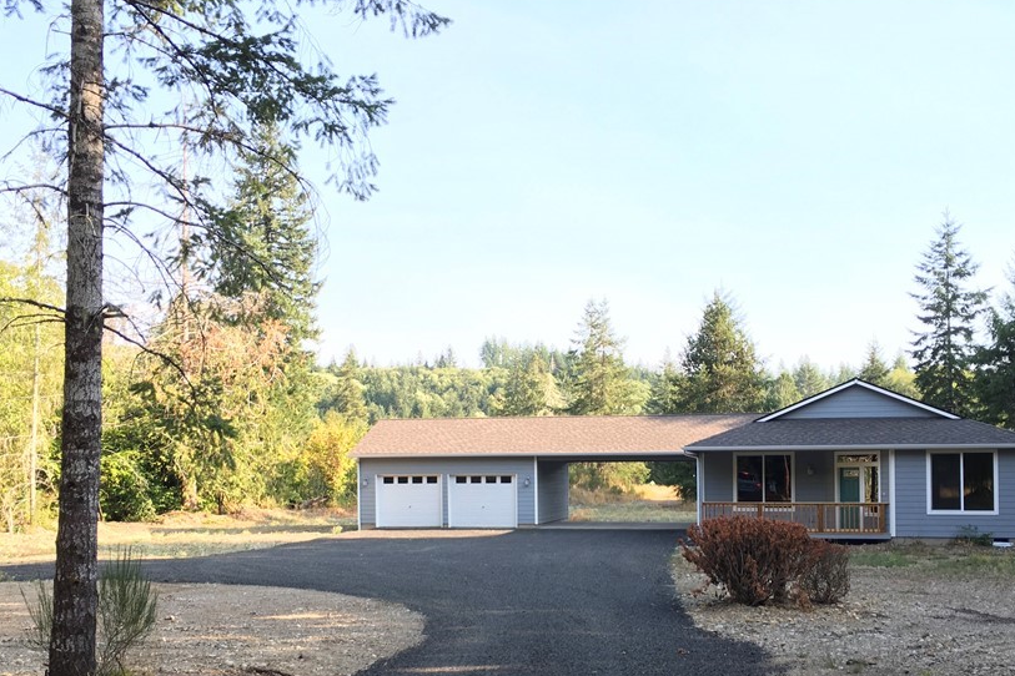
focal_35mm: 38
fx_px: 1071
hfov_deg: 50.7
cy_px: 463
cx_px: 511
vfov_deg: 34.7
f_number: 2.2
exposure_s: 1/149
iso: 25
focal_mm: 4.15
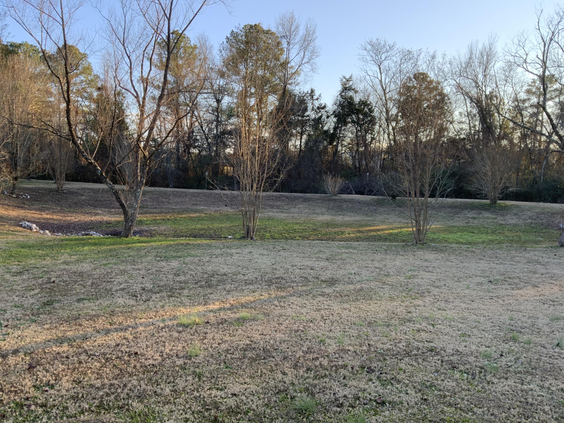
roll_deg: -1.0
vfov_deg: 48.2
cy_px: 212
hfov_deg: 61.7
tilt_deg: -5.4
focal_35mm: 29
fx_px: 472
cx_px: 282
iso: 16
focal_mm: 3
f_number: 1.8
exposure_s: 1/180
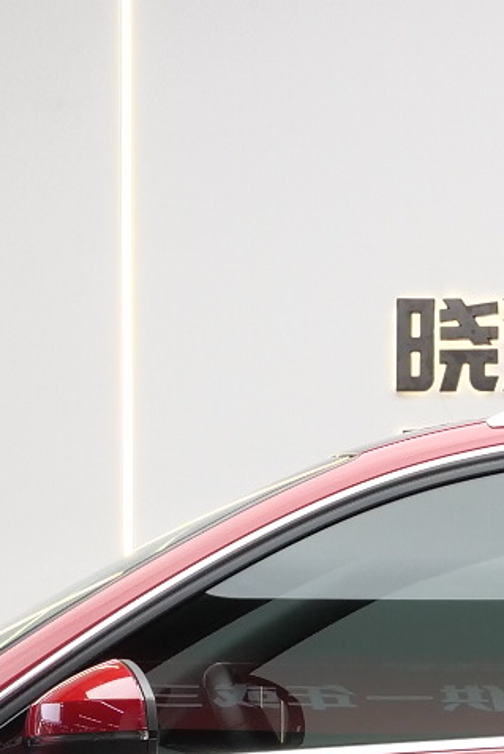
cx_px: 577
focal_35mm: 194
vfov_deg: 10.5
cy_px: 795
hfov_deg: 7.0
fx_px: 4071
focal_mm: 17
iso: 400
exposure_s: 1/40
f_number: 5.6
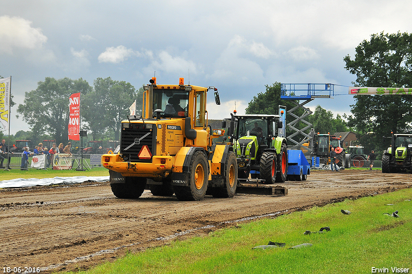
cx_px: 206
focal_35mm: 108
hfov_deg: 18.9
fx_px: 1234
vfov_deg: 12.6
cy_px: 137
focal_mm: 72
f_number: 5.6
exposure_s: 1/2500
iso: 500
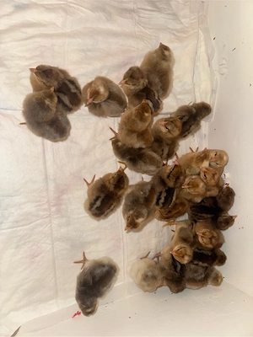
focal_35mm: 24
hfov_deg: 56.8
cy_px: 168
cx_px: 126
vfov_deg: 71.6
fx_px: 234
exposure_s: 1/4
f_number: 1.78
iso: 50
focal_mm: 6.76
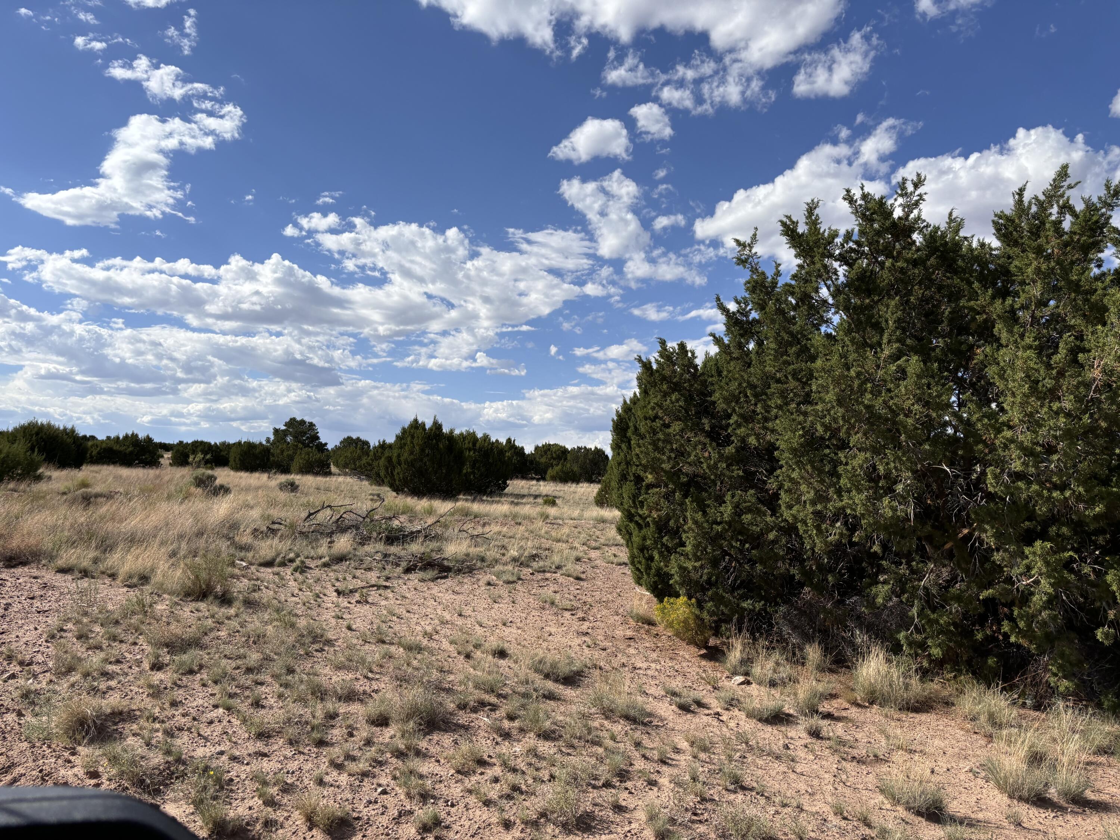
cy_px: 420
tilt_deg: +1.4
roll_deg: -1.7
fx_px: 841
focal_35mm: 26
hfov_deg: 67.3
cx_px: 560
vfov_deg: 53.1
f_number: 1.6
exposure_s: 1/4630
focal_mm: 5.96
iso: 50
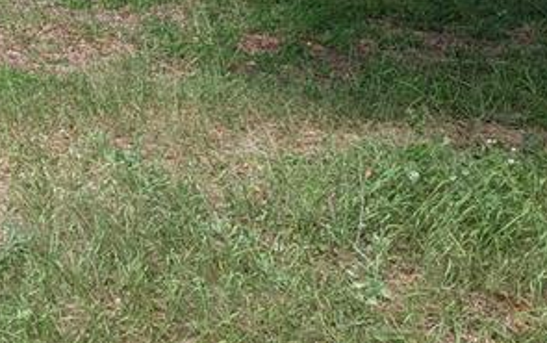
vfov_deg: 14.1
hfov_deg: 21.2
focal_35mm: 88
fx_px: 1313
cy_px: -133
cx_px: -172
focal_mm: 6.81
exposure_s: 1/1002
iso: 42
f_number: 1.85
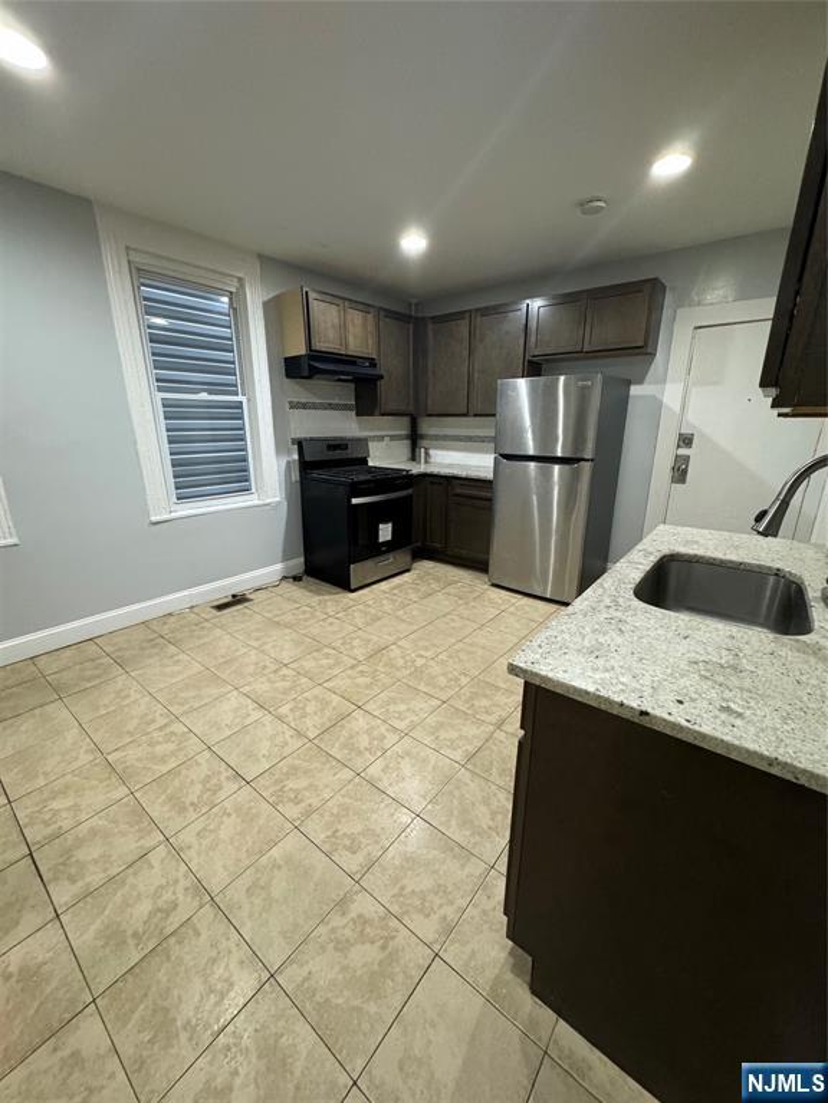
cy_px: 552
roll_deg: +0.5
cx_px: 414
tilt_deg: -17.1
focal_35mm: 14
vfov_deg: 102.1
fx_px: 446
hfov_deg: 85.7
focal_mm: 2.22
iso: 1000
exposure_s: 1/60
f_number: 2.2
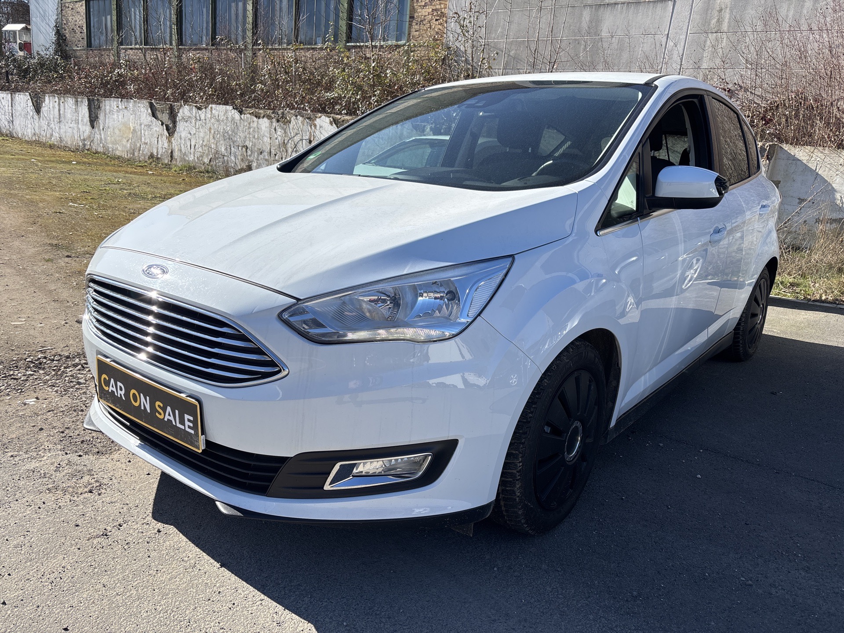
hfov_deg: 67.3
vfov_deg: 53.1
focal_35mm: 26
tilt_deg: -15.6
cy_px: 316
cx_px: 422
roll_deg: -5.9
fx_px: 634
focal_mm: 5.96
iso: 50
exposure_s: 1/2571
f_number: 1.6
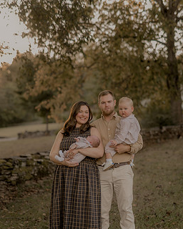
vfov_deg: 28.5
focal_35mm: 66
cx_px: 100
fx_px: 447
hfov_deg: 23.1
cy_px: 158
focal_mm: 50
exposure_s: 1/400
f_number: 1.8
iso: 160
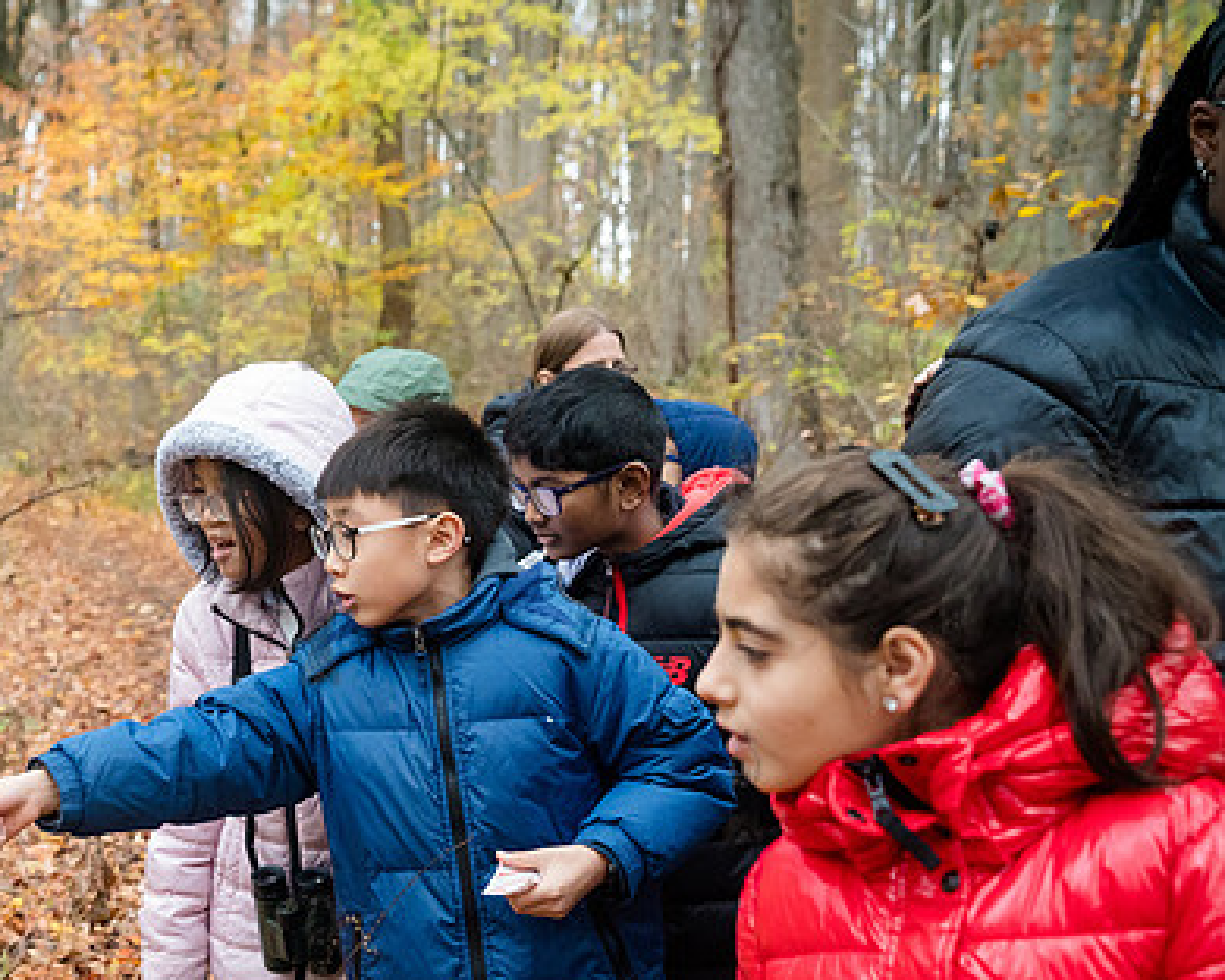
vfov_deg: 26.6
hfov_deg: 32.0
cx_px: 209
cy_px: 585
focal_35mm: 57
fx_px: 2067
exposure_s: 1/250
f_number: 4
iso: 6400
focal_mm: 35
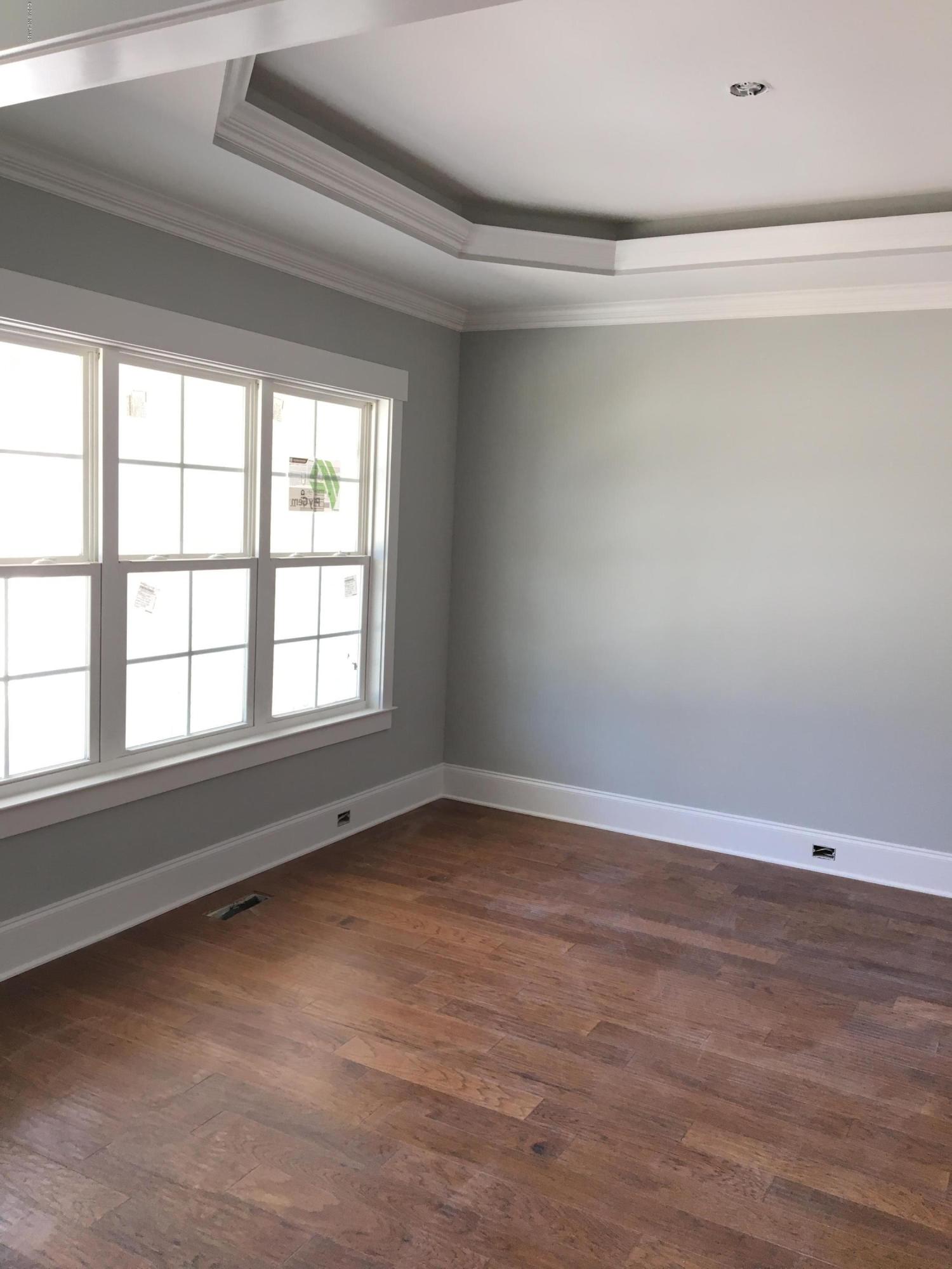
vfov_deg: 61.7
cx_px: 476
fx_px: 1063
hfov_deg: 48.2
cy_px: 634
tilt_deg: -7.3
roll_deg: -1.2
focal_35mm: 29
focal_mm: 4.15
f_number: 2.2
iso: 25
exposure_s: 1/40
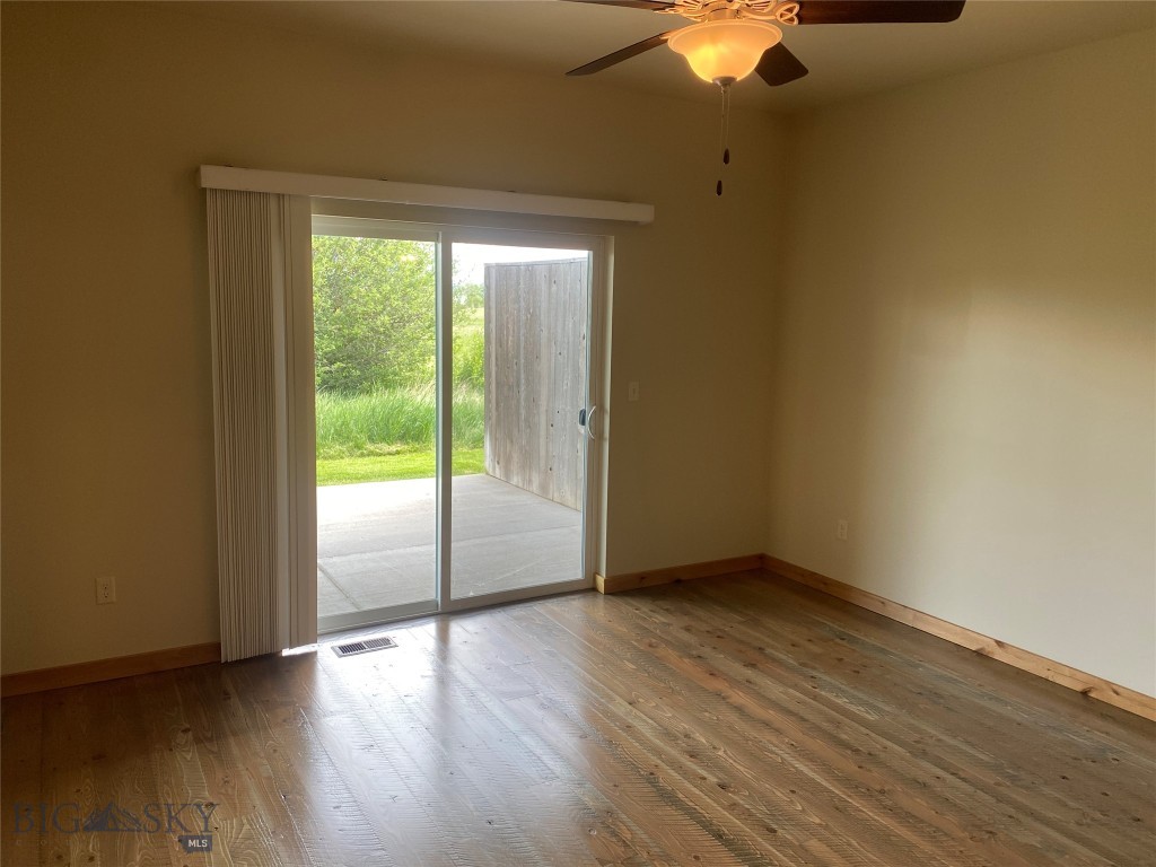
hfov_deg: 67.3
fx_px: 868
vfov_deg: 53.1
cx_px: 578
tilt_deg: -8.0
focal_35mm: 26
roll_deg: -0.8
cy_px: 434
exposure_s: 1/120
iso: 80
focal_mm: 4.25
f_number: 1.8
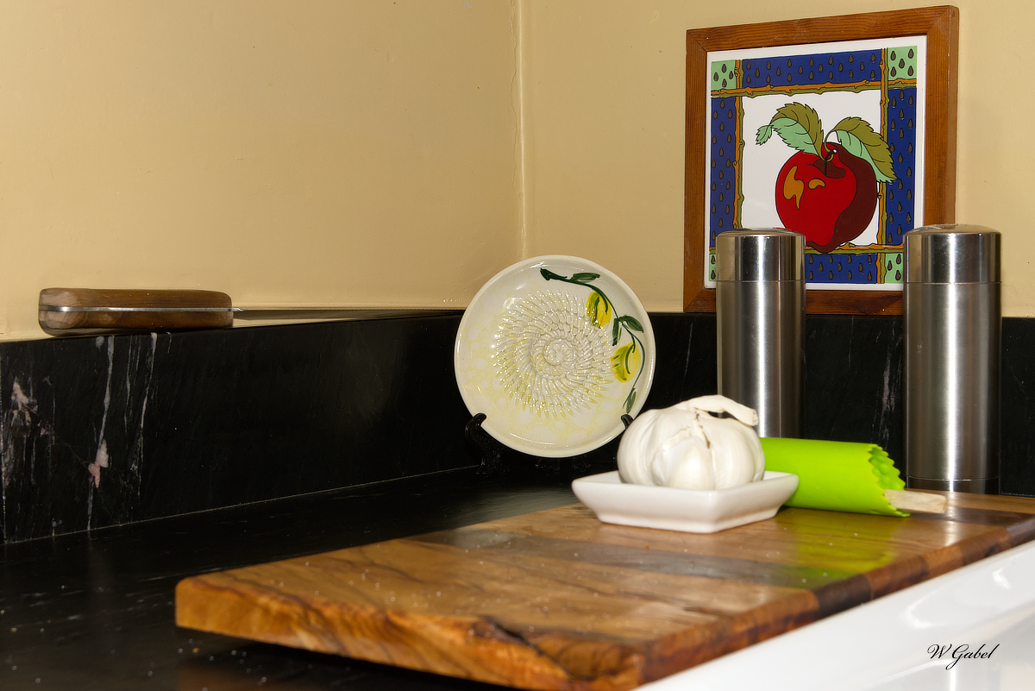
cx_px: 518
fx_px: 1639
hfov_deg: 35.0
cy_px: 346
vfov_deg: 23.8
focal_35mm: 57
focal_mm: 38
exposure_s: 1/200
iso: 800
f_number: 10
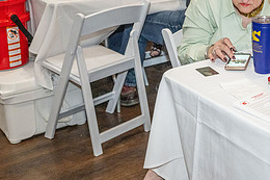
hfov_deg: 27.9
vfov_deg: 20.0
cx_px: 282
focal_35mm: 67
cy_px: 28
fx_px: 502
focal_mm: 30
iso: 1600
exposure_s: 1/200
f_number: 4
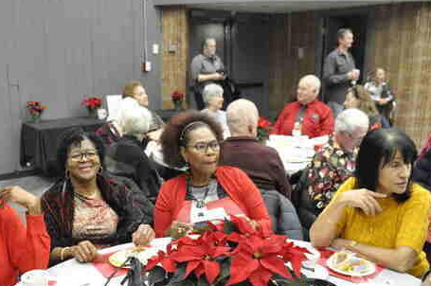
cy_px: 197
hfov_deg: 50.3
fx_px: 454
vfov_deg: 34.5
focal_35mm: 38
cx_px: 163
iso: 3200
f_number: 4
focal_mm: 18
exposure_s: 1/40
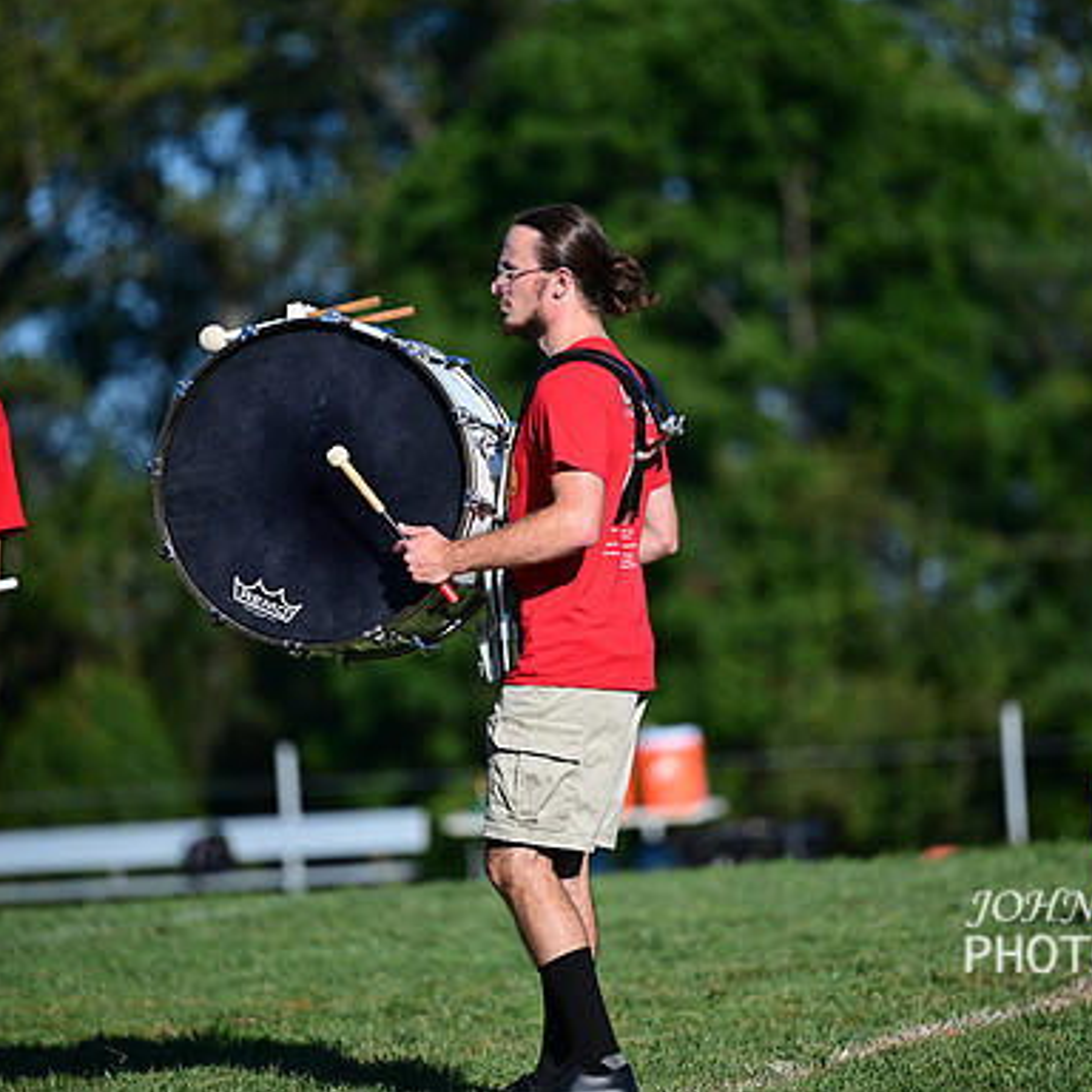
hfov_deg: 6.8
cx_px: 589
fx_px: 9172
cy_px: 545
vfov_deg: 6.8
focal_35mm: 257
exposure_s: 1/2000
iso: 110
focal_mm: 200
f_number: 2.8
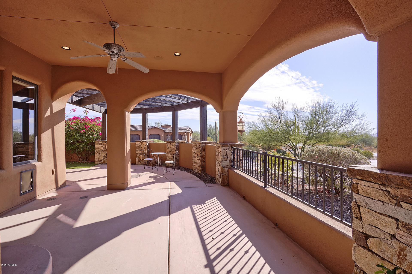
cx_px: 206
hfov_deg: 100.4
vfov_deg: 77.3
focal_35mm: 15
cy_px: 137
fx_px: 172
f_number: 9
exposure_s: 1/125
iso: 800
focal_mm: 15
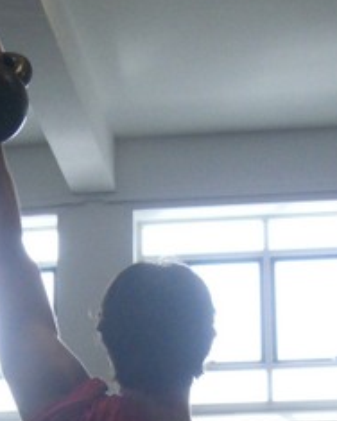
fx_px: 1259
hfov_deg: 15.2
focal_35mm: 101
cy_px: 516
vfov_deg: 18.0
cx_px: 134
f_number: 3.1
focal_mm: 6.3
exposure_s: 1/500
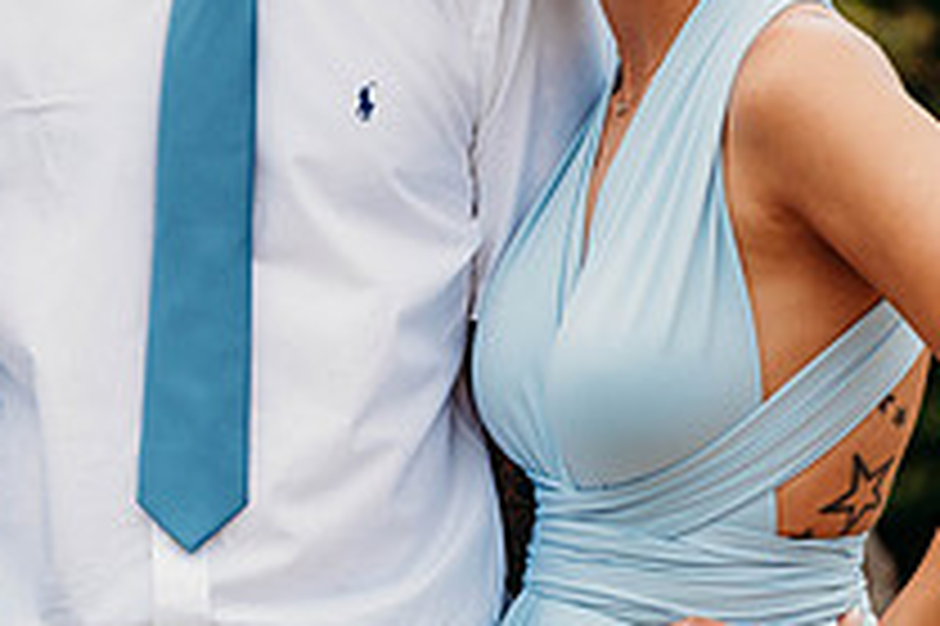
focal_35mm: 236
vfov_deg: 5.8
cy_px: 135
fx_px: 6157
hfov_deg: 8.7
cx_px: 481
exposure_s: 1/1600
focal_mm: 85
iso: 100
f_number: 2.2
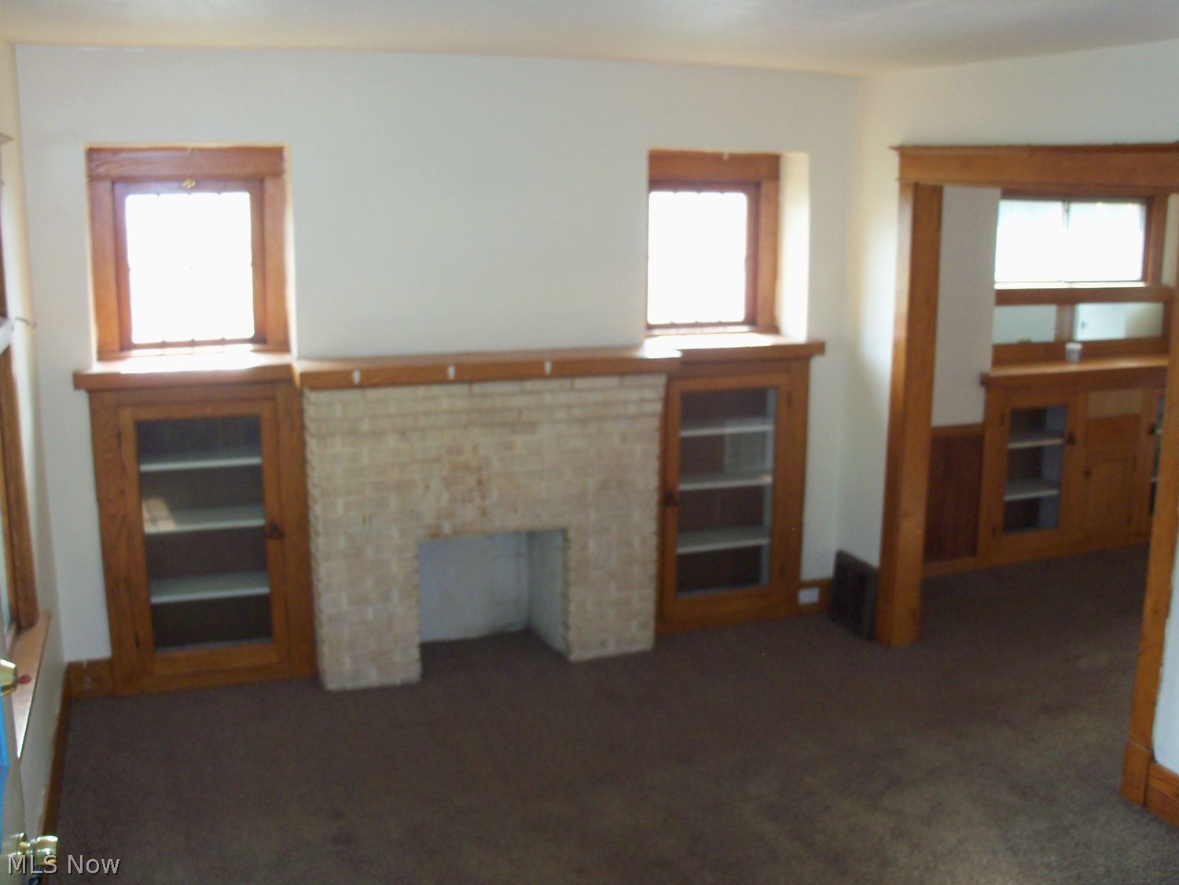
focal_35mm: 35
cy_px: 442
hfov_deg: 52.6
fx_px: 1192
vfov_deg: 40.7
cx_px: 590
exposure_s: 1/30
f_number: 3
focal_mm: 6.3
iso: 160
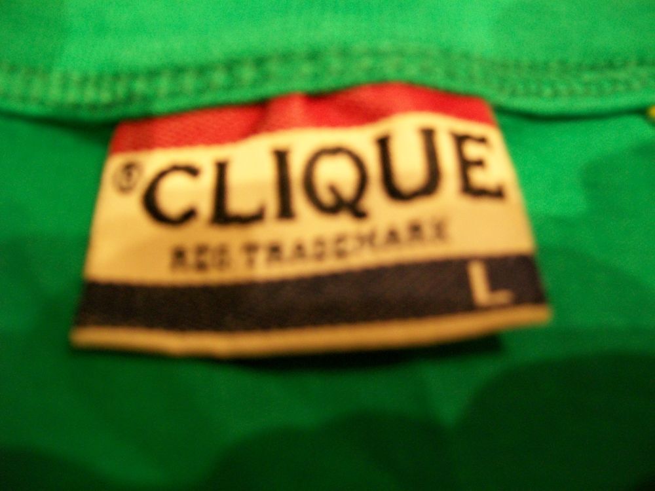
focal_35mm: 34
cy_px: 246
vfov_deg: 41.8
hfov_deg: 54.0
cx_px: 328
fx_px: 643
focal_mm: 6.1
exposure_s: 1/8
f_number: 2.7
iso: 200
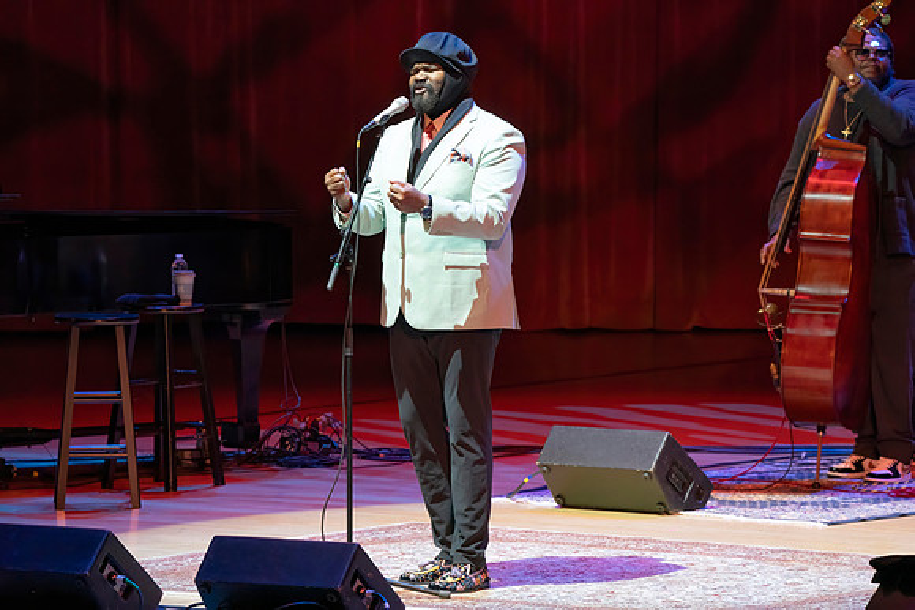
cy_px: 305
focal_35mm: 268
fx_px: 6813
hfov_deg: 7.7
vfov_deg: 5.1
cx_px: 458
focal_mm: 268
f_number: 7.1
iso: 6400
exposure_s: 1/250
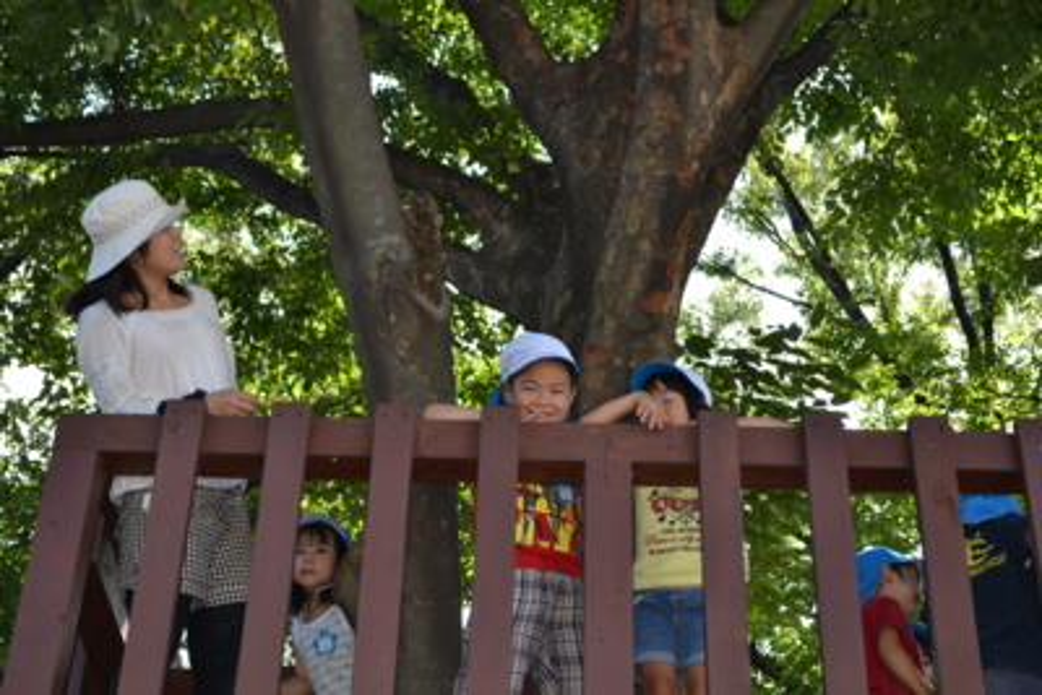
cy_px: 348
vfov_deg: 20.6
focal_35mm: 66
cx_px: 521
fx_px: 1911
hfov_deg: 30.5
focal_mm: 44
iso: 140
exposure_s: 1/125
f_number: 5.3
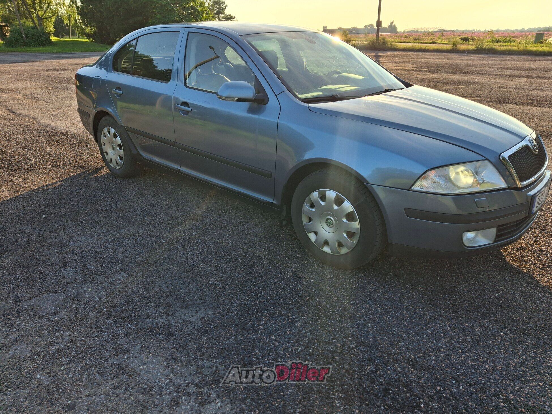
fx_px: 399
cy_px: 207
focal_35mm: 25
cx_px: 276
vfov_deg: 54.9
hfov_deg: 69.4
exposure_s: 1/381
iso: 25
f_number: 1.8
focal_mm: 4.69
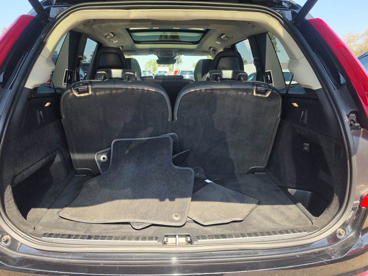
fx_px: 266
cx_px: 171
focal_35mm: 25
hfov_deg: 69.3
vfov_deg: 54.8
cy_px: 150
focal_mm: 6.5
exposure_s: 1/1770
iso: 63
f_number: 1.4
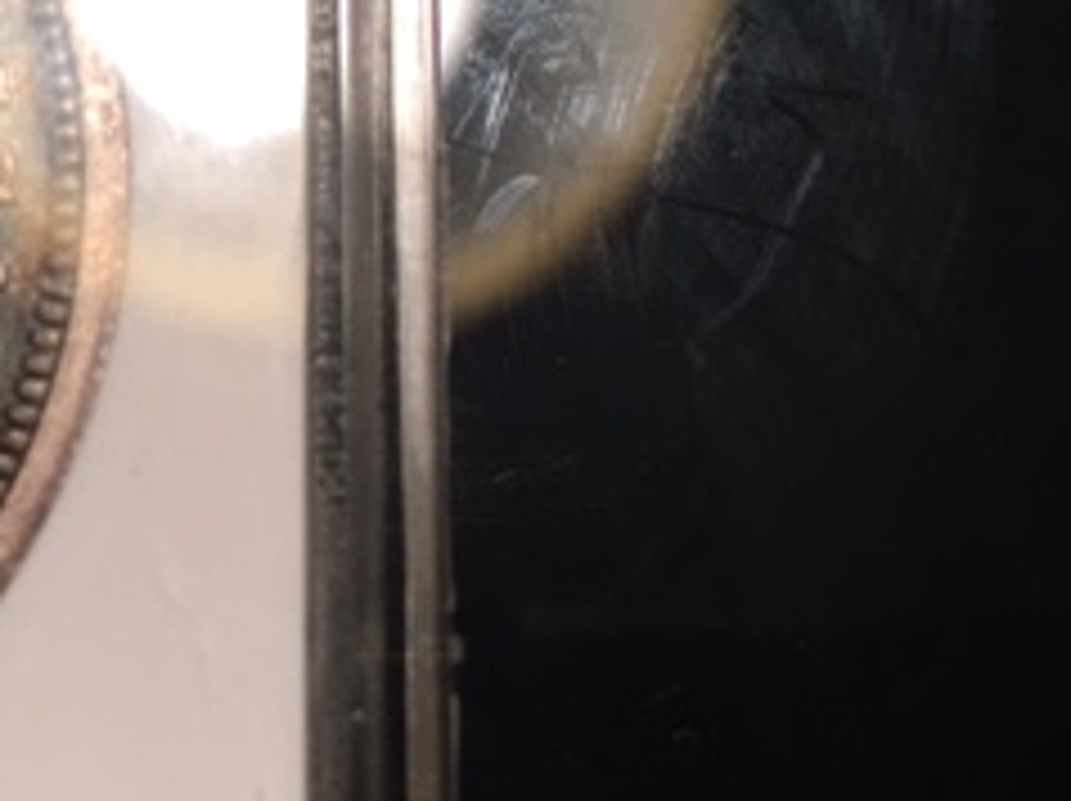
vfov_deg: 18.6
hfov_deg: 23.8
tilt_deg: -72.3
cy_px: 130
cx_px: -40
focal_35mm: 78
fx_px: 2411
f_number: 2.2
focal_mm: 4.15
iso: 40
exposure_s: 1/30
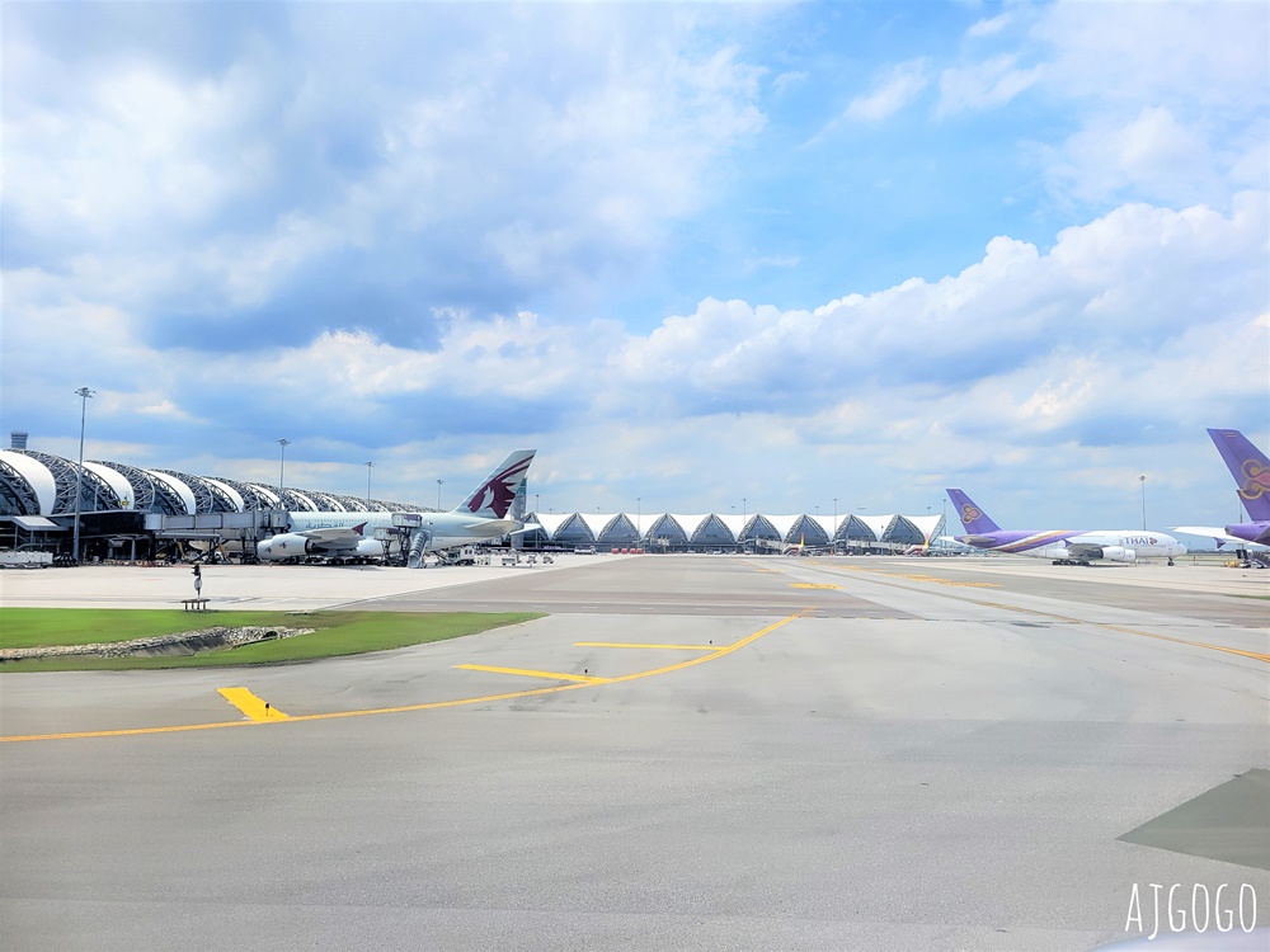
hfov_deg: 67.3
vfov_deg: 53.1
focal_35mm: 26
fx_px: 954
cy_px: 476
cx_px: 635
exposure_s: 1/3390
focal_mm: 5.4
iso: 40
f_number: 1.8
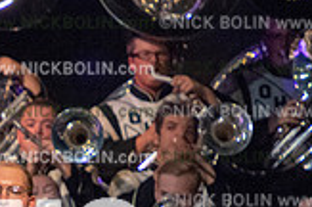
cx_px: 6
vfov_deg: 1.4
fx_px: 8321
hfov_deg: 2.1
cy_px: 289
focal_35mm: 962
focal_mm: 270
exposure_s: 1/400
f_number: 5.6
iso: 8000
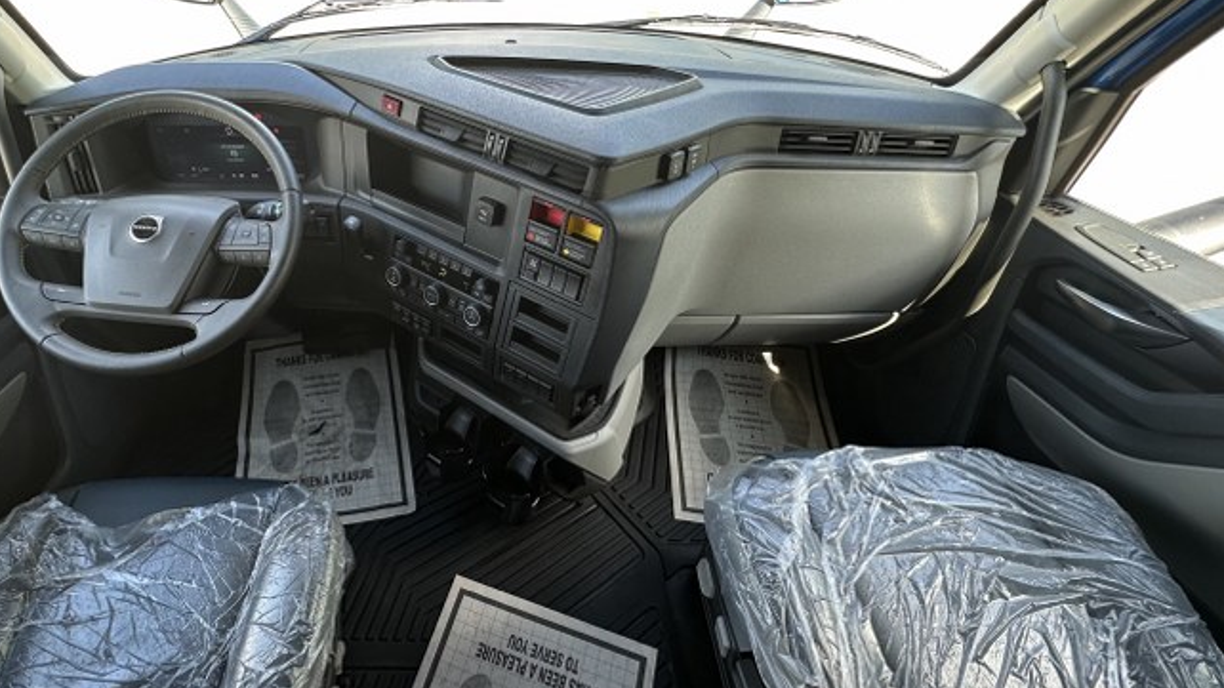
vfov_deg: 58.2
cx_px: 477
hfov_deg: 88.2
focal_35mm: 19
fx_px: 617
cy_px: 301
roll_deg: +0.0
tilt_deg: -43.3
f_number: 2.2
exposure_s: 1/99
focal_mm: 2.22
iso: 125
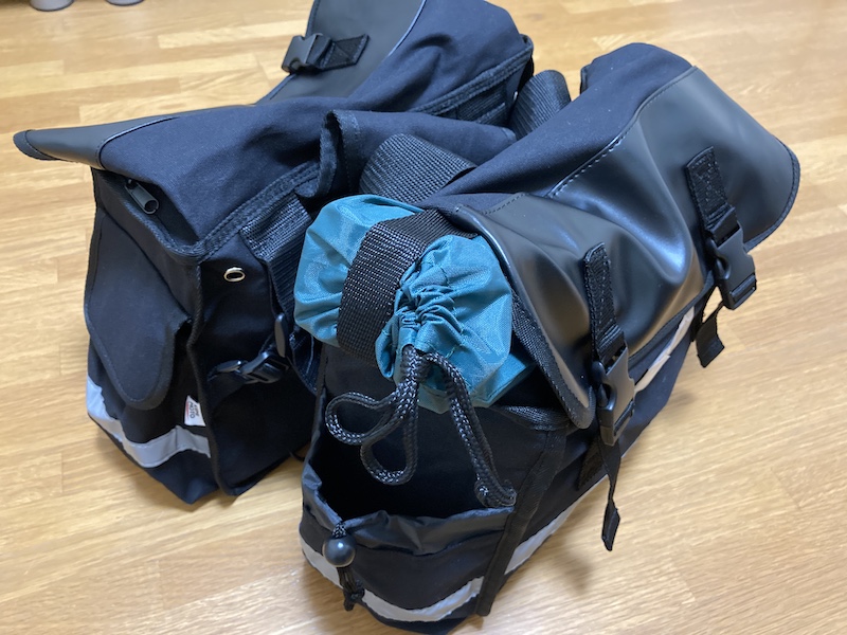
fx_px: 685
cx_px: 424
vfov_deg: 49.7
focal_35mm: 28
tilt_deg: -50.2
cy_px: 318
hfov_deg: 63.4
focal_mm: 3.99
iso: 500
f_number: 1.8
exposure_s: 1/30
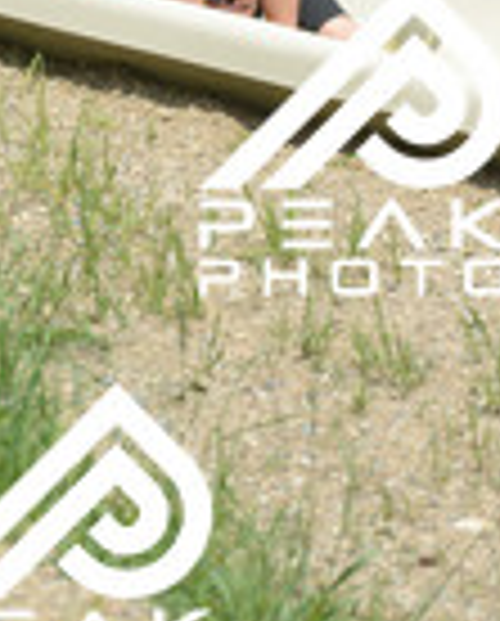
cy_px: 106
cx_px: 374
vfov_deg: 3.6
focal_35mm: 530
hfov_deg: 2.9
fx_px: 9771
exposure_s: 1/1250
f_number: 6.3
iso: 400
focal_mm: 195
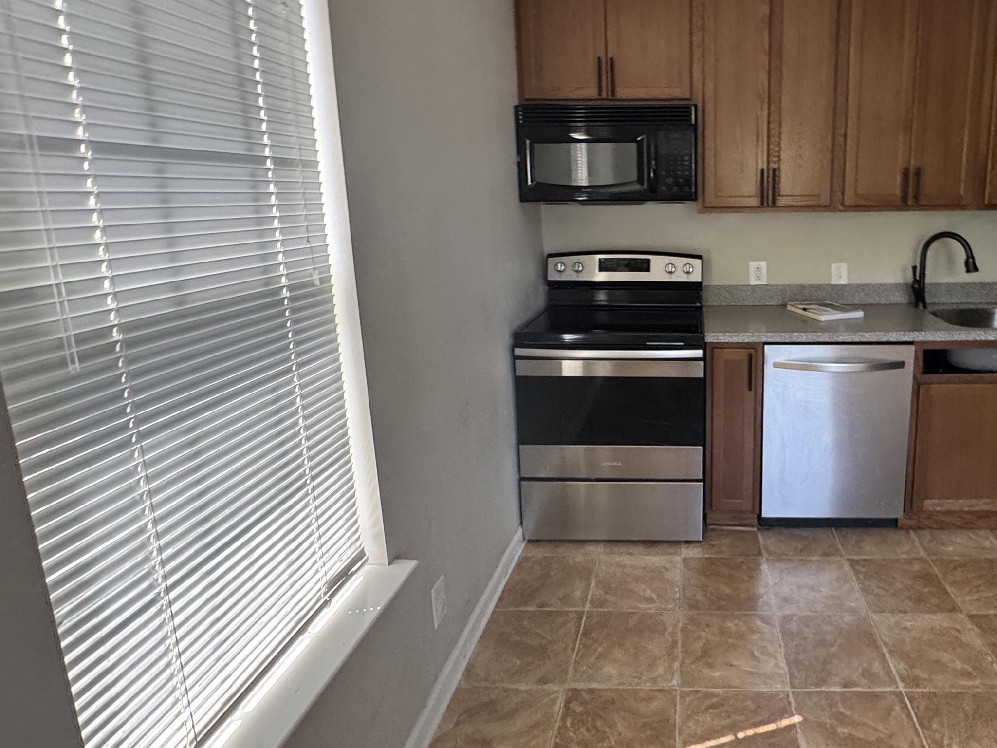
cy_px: 301
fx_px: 605
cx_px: 687
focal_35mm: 21
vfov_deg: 62.9
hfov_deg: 75.8
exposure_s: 1/99
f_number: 2.2
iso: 160
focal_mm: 2.22
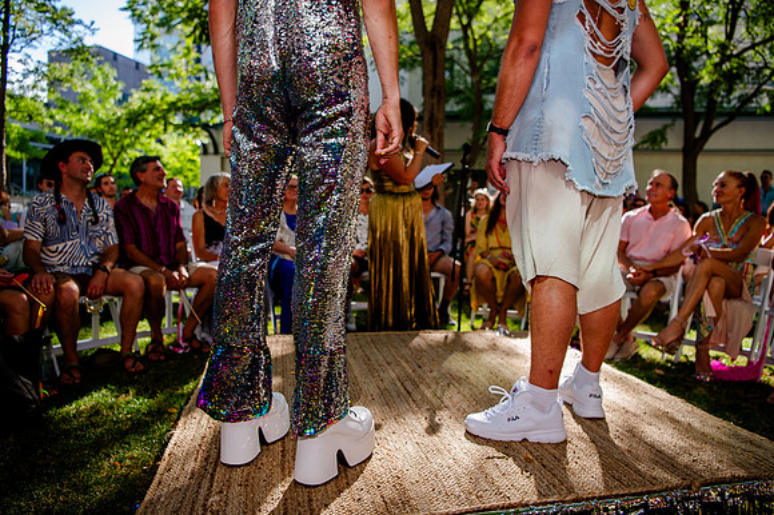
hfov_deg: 73.8
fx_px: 516
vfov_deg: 53.1
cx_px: 387
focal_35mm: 24
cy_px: 258
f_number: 3.2
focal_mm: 24
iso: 200
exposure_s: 1/500
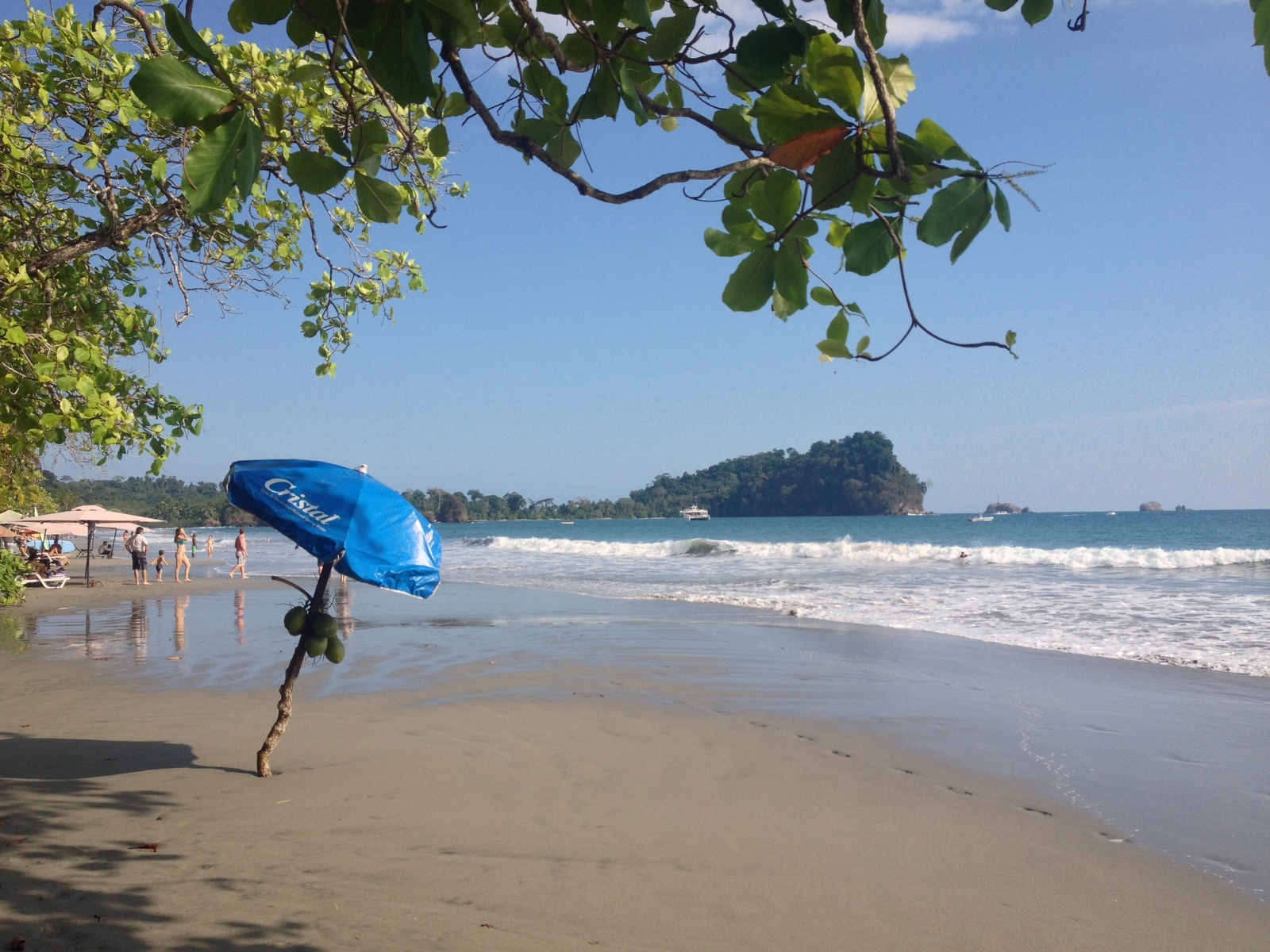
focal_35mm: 35
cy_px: 476
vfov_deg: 40.7
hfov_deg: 52.6
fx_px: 1284
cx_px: 635
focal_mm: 4.28
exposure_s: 1/1783
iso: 50
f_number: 2.4
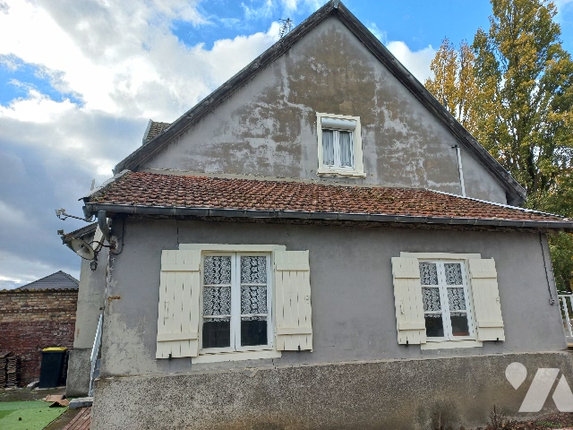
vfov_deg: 54.9
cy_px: 215
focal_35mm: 25
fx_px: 414
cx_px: 286
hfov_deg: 69.4
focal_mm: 4.6
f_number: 1.8
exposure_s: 1/204
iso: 25
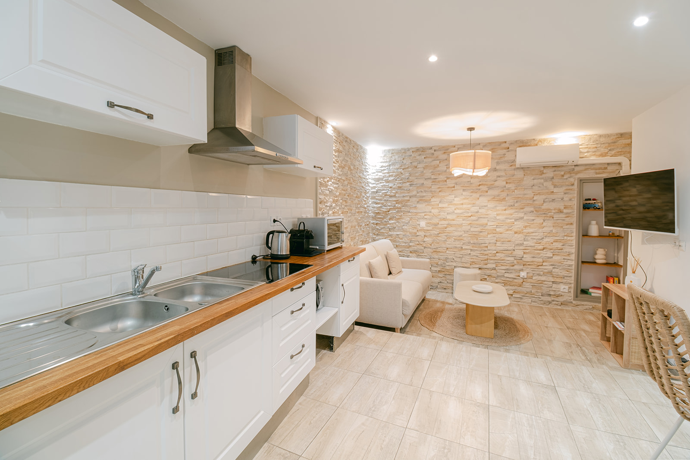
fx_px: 288
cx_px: 345
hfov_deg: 100.4
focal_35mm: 15
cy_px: 230
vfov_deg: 77.3
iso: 100
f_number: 10
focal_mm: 10
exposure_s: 2.5
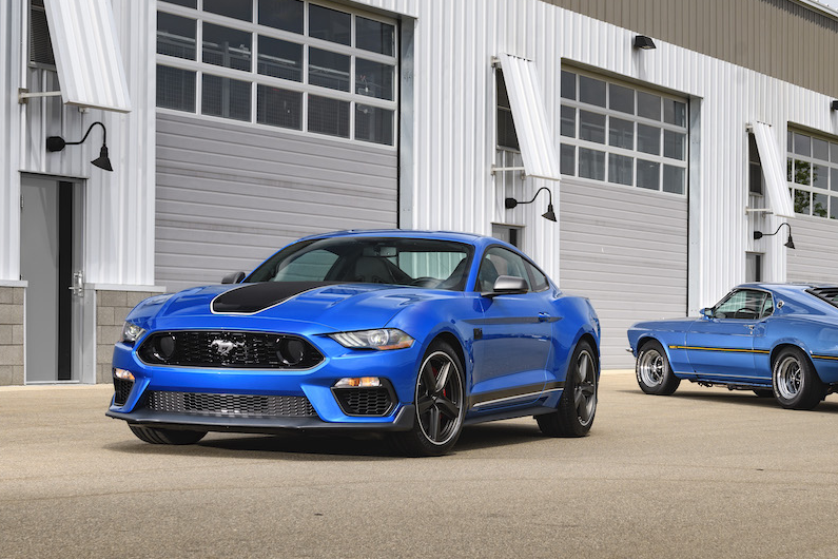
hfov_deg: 24.4
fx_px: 1932
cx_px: 511
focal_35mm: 83
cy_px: 312
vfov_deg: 16.5
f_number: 8
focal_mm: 44
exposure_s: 1/100
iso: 100
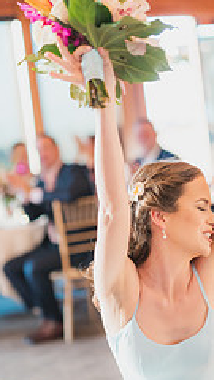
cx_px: 116
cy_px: 225
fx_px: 989
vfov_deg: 21.8
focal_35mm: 98
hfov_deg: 12.4
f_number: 1.4
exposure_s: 1/800
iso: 1250
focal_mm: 50
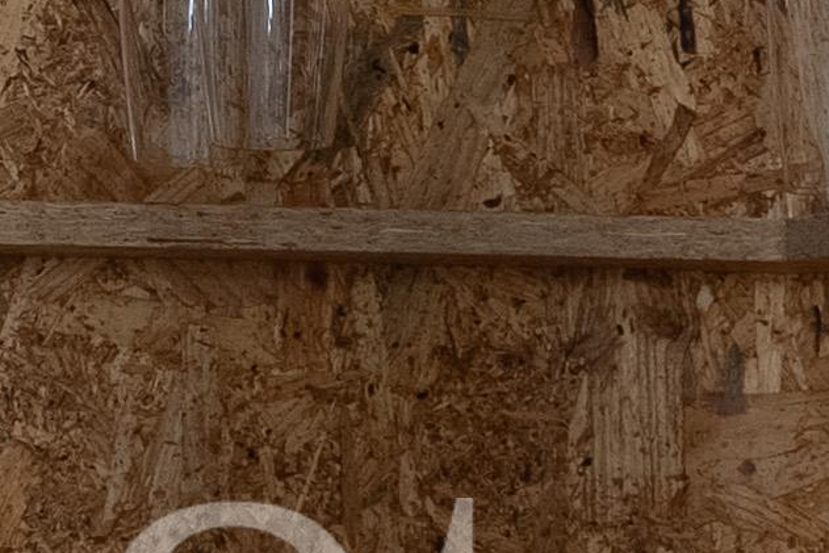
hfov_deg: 13.1
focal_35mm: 156
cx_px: 725
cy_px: 758
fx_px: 3593
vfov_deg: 8.6
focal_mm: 16.7
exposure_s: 1/160
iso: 800
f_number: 3.2
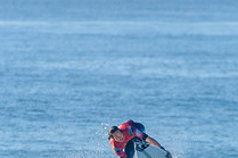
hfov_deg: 1.5
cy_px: 192
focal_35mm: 1391
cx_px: 159
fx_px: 9189
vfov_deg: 1.0
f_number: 5.6
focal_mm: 500
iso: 400
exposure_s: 1/2000
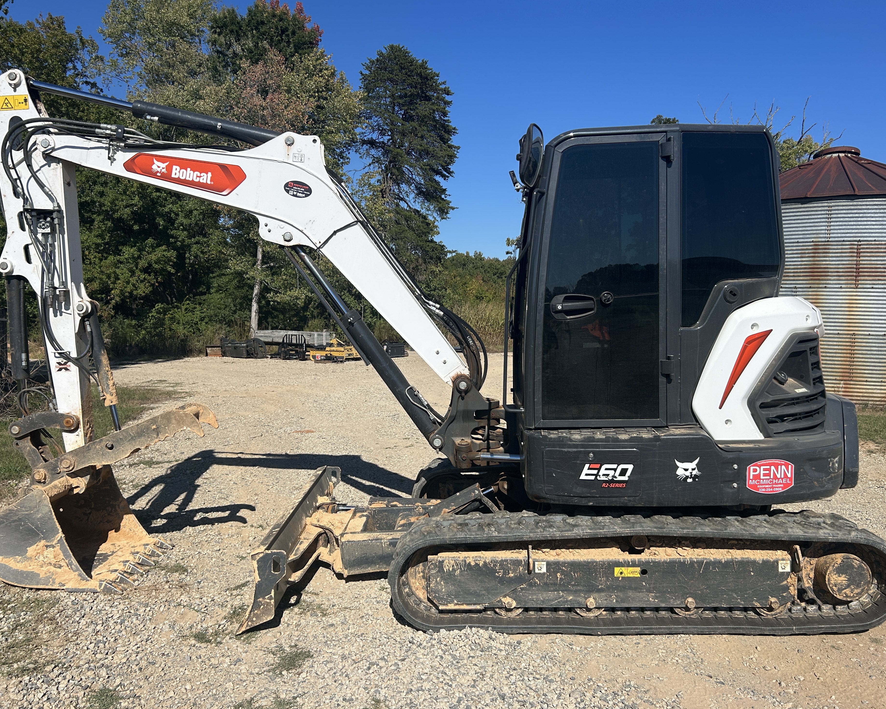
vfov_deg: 51.5
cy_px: 345
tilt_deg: -3.6
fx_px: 734
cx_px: 441
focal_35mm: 28
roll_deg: -1.1
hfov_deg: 62.2
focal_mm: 5.7
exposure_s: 1/6211
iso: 50
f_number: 1.5
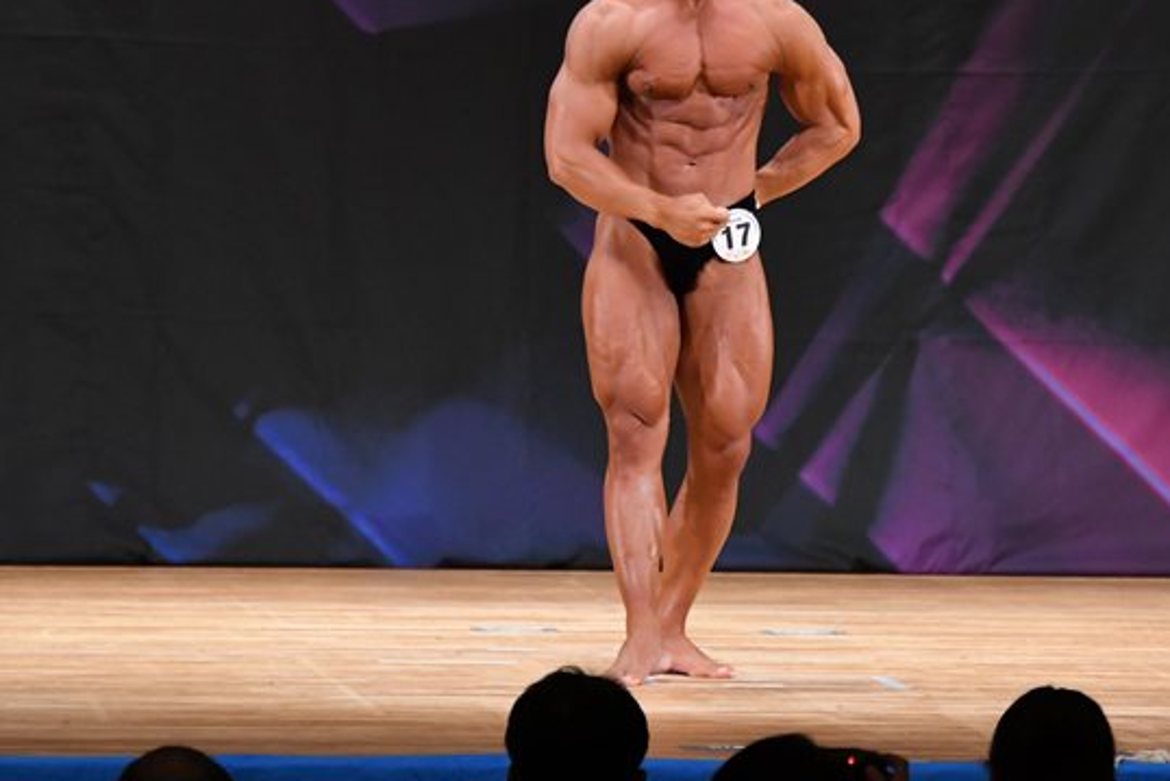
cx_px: 738
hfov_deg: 5.6
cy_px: 263
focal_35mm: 367
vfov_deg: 3.7
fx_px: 11930
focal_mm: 170
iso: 3200
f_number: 5.6
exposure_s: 1/400
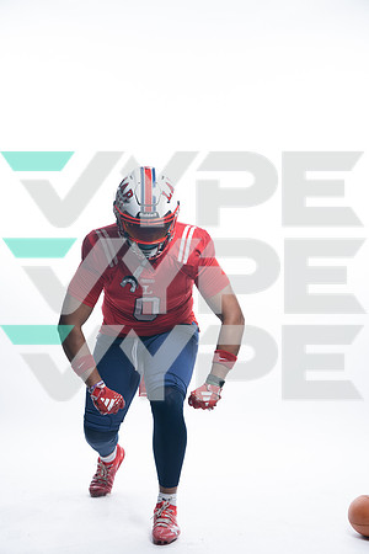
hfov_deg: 17.9
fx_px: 1168
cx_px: 184
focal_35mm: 76
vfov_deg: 26.7
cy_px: 277
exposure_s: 1/250
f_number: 5.6
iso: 200
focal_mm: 76
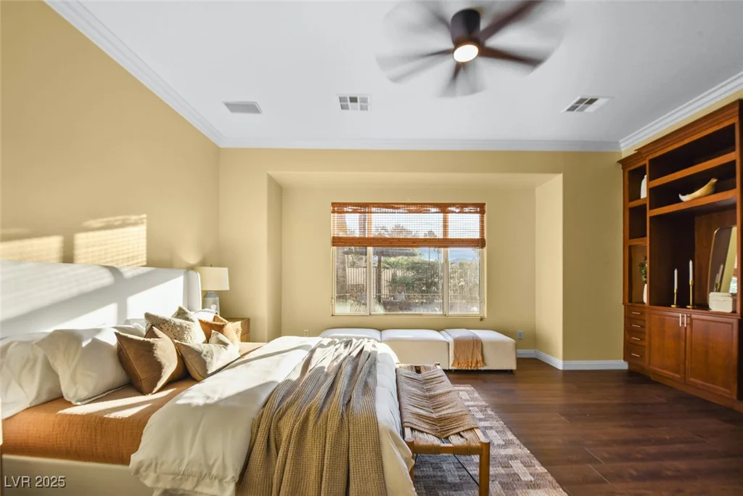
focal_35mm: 16
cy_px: 248
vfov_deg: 73.8
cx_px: 372
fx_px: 330
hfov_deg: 96.7
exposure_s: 1/50
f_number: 9
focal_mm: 16
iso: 250
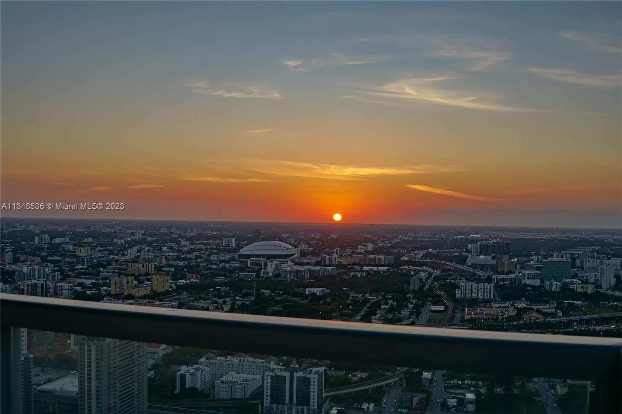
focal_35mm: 45
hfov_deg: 43.6
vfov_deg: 29.9
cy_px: 207
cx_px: 311
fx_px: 777
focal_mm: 30
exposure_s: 1/160
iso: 200
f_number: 13
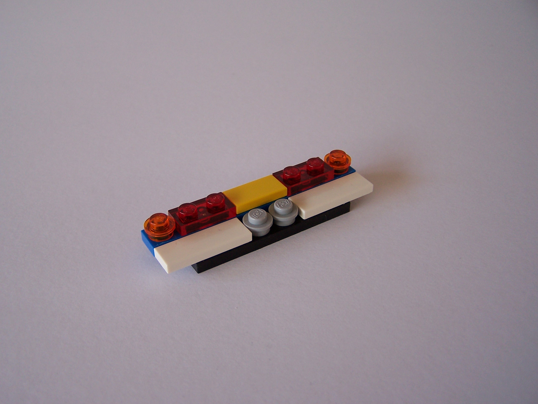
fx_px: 591
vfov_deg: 37.7
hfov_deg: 49.0
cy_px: 202
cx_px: 269
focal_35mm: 38
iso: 80
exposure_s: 1/45
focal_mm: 6.3
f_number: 2.8
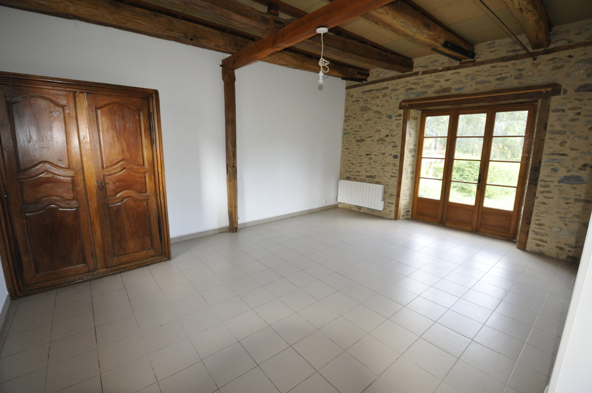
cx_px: 296
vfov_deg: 77.2
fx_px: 246
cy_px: 196
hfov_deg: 100.5
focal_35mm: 15
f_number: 5
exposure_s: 1/60
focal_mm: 10
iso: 800
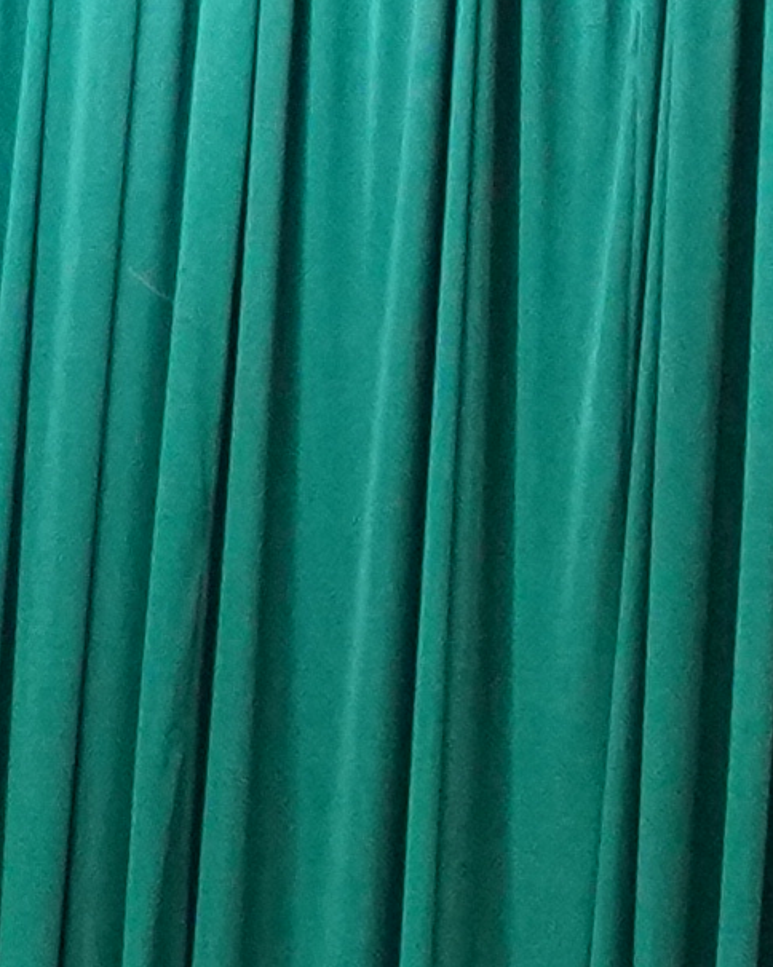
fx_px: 5239
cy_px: 1158
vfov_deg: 10.4
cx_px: 2963
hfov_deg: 6.8
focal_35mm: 183
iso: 8000
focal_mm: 20
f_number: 5.6
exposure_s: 1/100
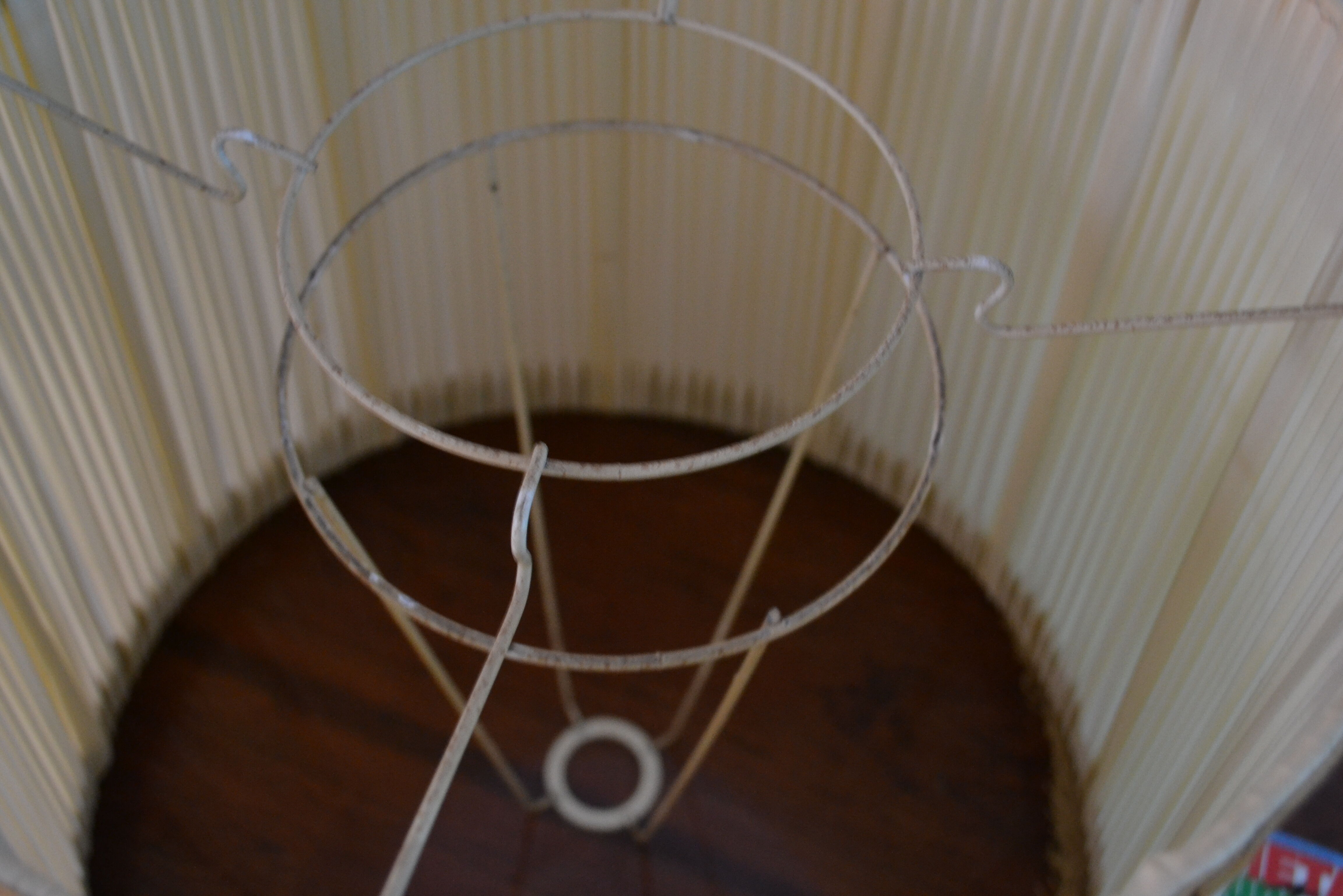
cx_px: 672
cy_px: 448
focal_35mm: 36
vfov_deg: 36.9
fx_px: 1343
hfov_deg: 53.1
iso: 1600
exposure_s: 1/10
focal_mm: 24
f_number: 4
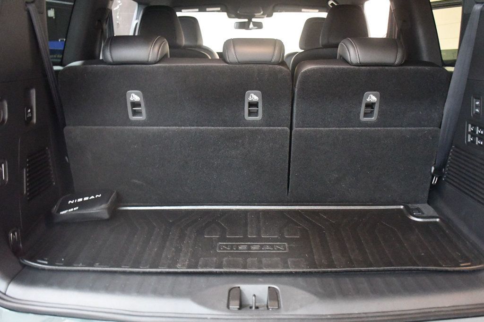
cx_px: 242
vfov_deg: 38.9
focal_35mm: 34
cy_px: 161
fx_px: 457
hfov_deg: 55.8
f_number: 3.8
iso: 12800
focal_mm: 23
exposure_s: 1/50
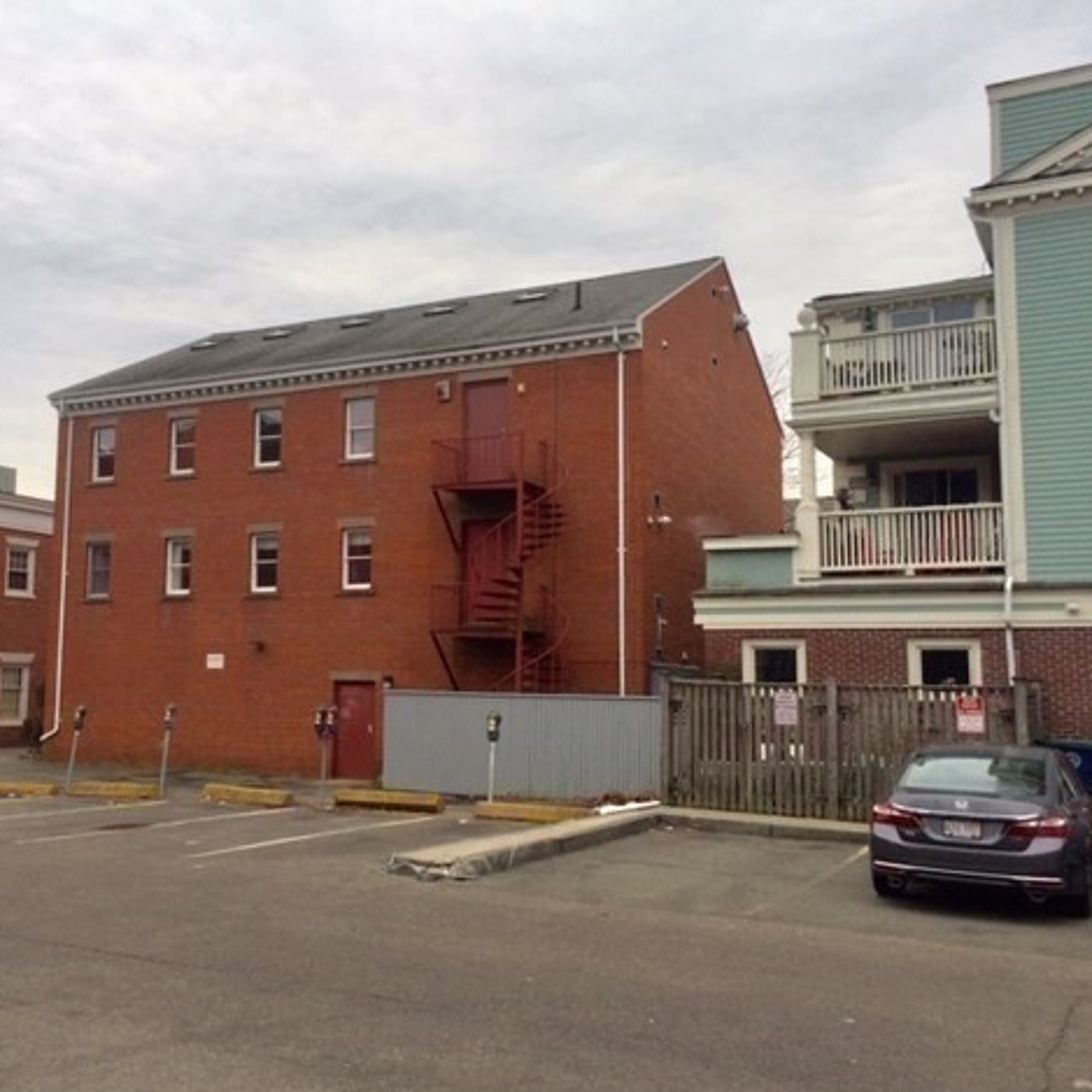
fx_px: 1249
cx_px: 412
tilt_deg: +5.5
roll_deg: -1.8
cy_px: 556
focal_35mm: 35
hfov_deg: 46.8
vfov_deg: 47.2
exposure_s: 1/260
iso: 32
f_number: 2.2
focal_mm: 4.15
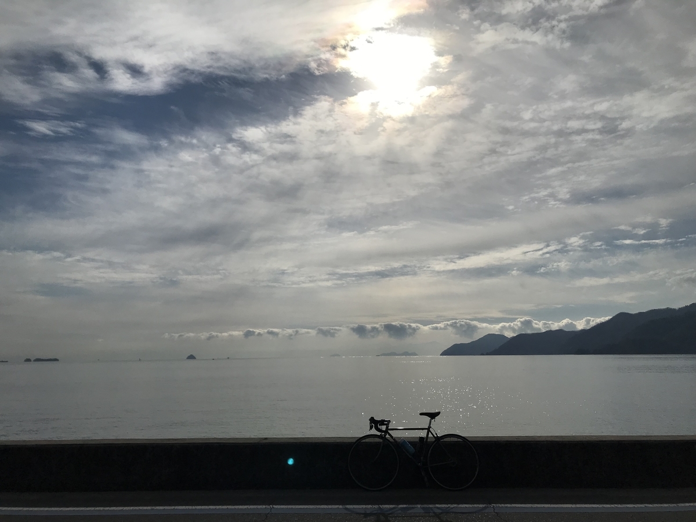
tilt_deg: +9.0
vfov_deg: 49.7
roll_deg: +1.2
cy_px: 261
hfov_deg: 63.4
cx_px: 348
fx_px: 563
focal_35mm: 28
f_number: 1.8
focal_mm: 3.99
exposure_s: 1/24390
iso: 25
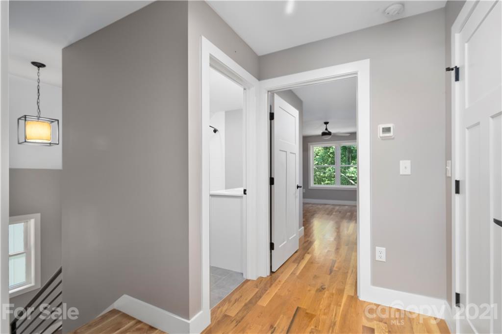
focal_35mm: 16
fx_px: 223
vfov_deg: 73.7
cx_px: 251
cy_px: 167
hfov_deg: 96.8
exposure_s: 1/5
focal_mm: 16
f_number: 7.1
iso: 320
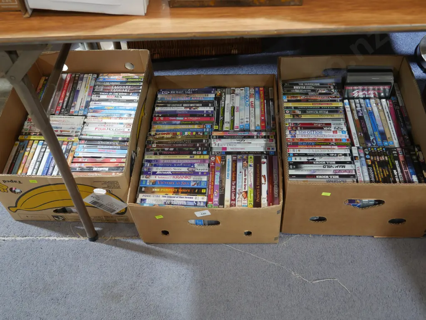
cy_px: 160
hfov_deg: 51.3
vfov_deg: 39.7
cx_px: 213
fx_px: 443
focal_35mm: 36
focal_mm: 18
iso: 800
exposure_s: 1/60
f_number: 4
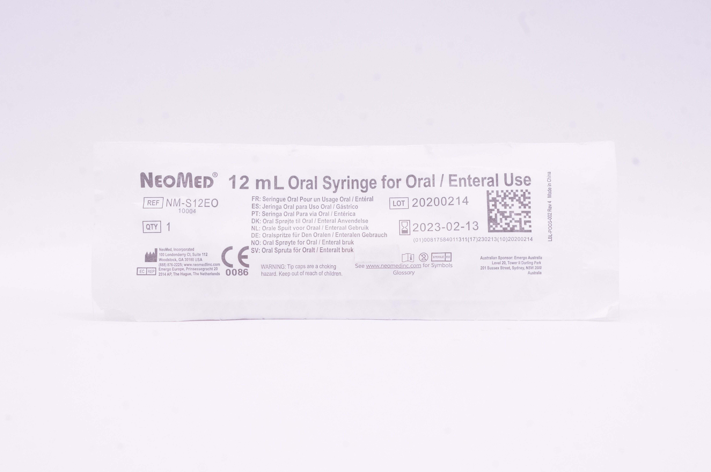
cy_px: 236
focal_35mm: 66
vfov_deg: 20.6
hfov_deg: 30.5
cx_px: 356
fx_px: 1302
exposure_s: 1/20
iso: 800
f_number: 16
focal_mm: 44
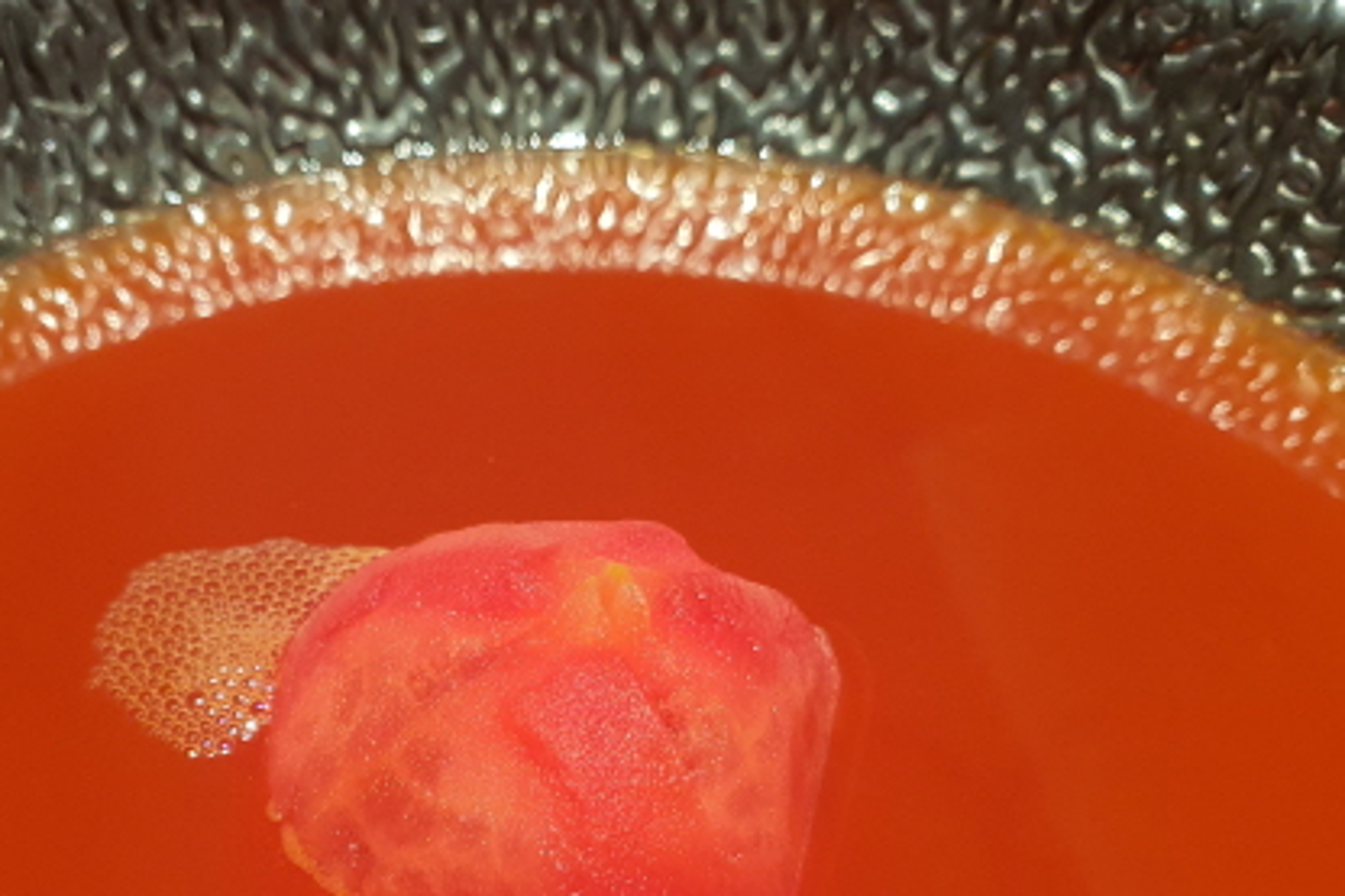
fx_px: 1456
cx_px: 559
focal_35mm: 39
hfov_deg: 49.4
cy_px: 718
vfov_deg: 33.2
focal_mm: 4.3
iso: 200
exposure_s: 1/40
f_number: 1.5
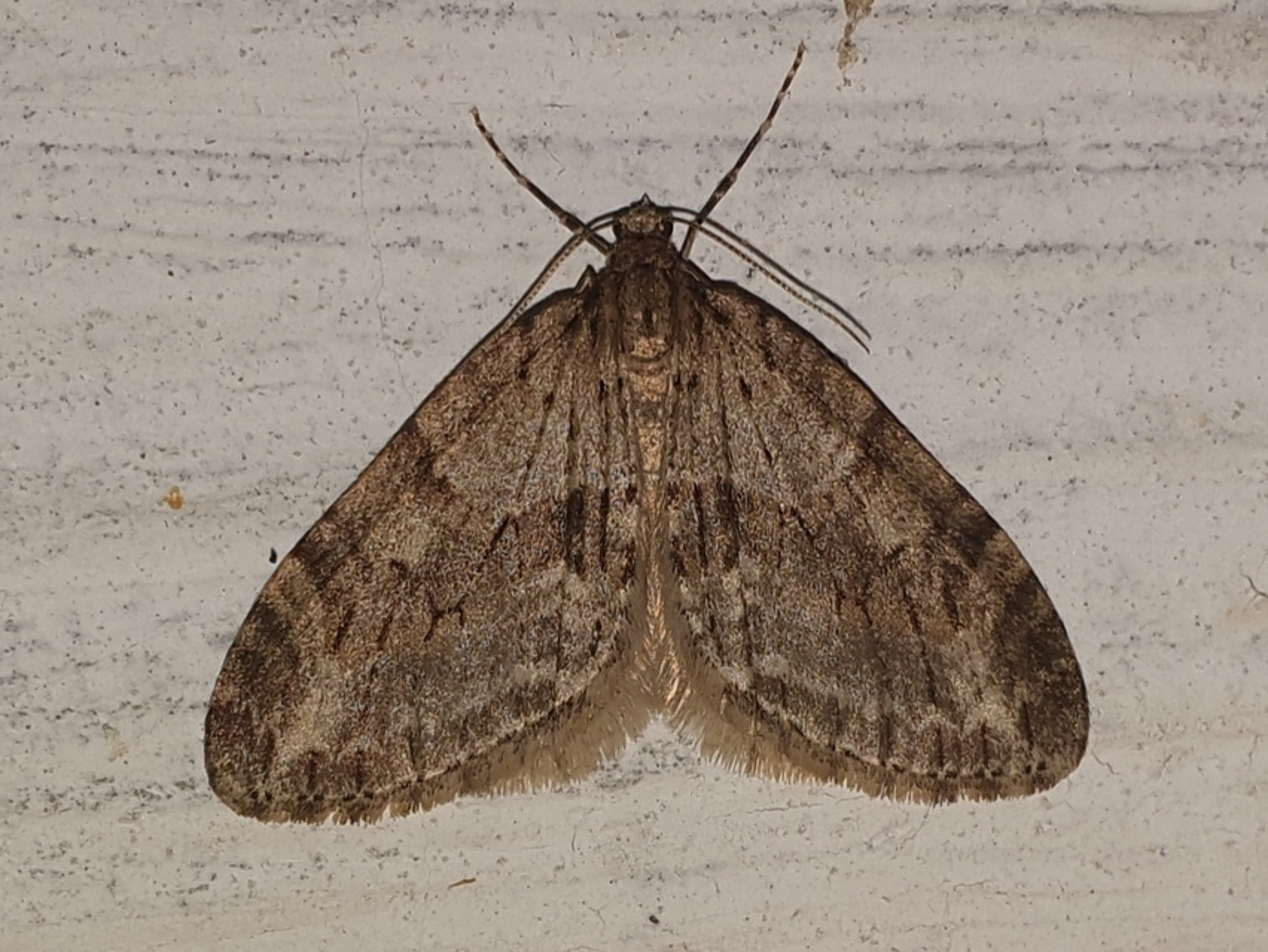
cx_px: 634
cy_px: 476
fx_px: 953
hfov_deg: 67.3
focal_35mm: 26
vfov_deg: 53.1
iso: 50
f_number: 2.4
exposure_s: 1/1222
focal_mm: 4.3
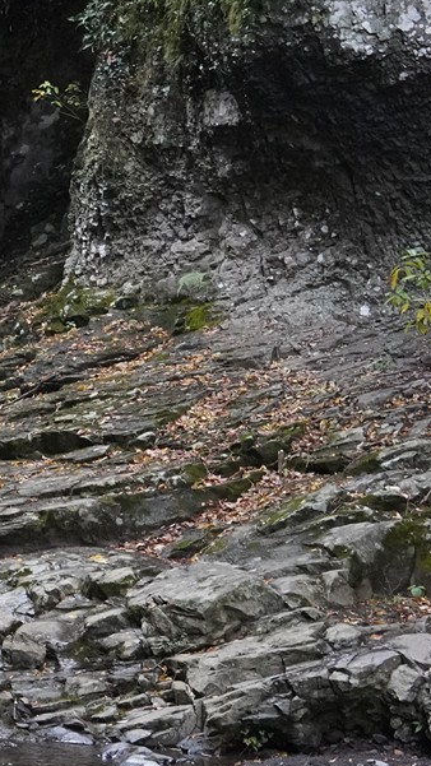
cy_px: 266
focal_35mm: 122
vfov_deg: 17.5
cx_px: -562
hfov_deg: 9.1
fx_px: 2479
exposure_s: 1/100
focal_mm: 35
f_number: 8
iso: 6400
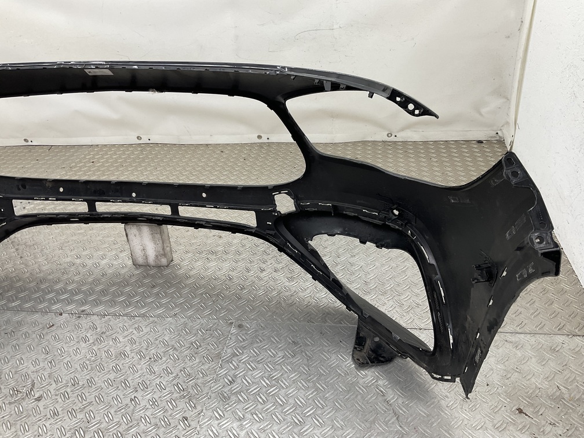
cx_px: 292
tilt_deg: -32.7
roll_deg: +3.1
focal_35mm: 29
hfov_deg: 61.7
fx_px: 489
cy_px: 219
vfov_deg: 48.2
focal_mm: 3
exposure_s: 1/100
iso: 32
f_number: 1.8
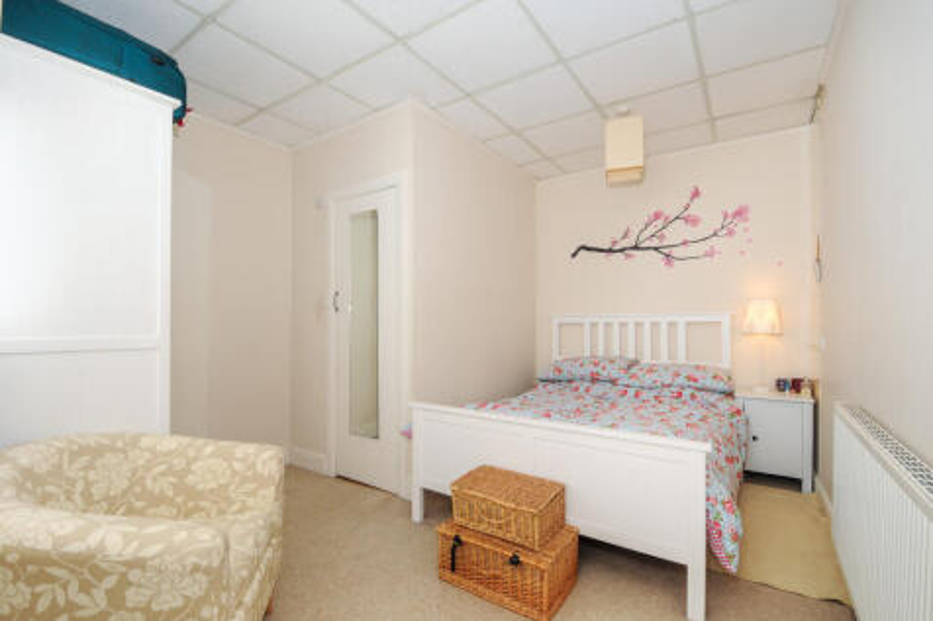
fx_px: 389
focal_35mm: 15
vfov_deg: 77.3
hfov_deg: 100.4
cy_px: 310
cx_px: 466
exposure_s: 1/20
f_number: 8
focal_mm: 10
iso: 200
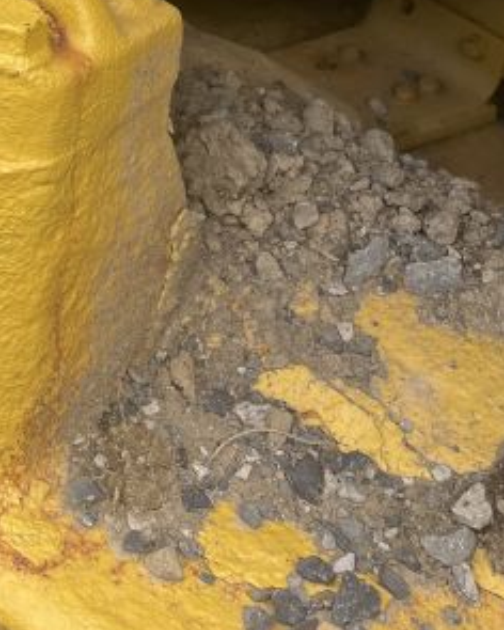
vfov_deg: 25.2
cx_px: -90
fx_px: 1231
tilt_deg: -19.1
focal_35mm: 66
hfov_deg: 21.6
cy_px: -169
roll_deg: -2.9
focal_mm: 5.1
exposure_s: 1/1106
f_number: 1.6
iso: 50
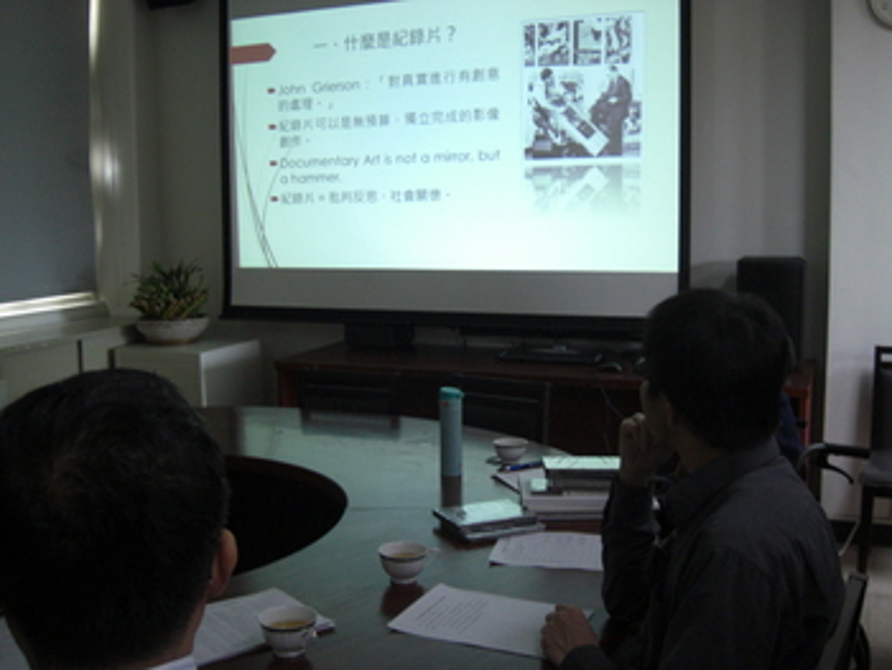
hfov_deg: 48.9
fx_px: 980
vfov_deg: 37.8
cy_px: 335
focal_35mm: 38
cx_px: 446
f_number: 2.8
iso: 400
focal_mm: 7.9
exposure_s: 1/60
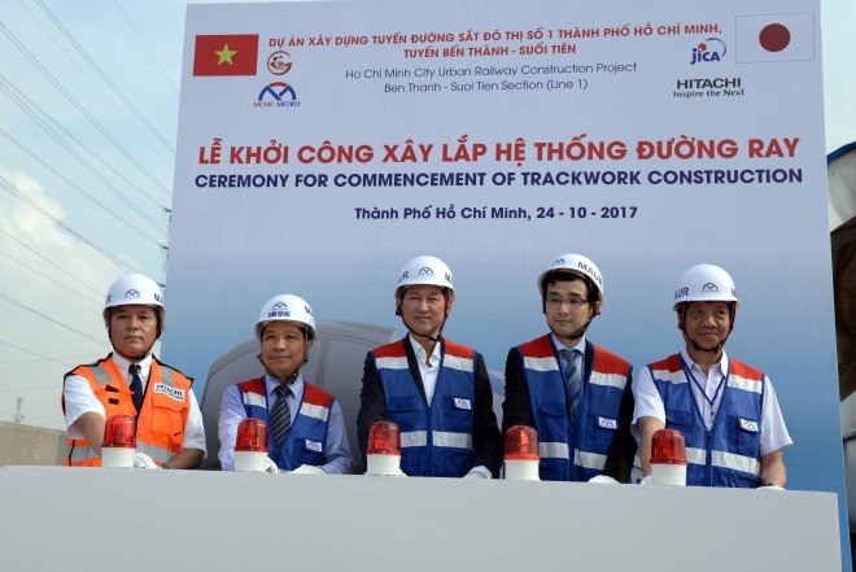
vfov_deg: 30.6
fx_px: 1047
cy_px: 286
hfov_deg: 44.5
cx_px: 428
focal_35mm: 44
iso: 250
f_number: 7.1
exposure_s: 1/800
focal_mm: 44
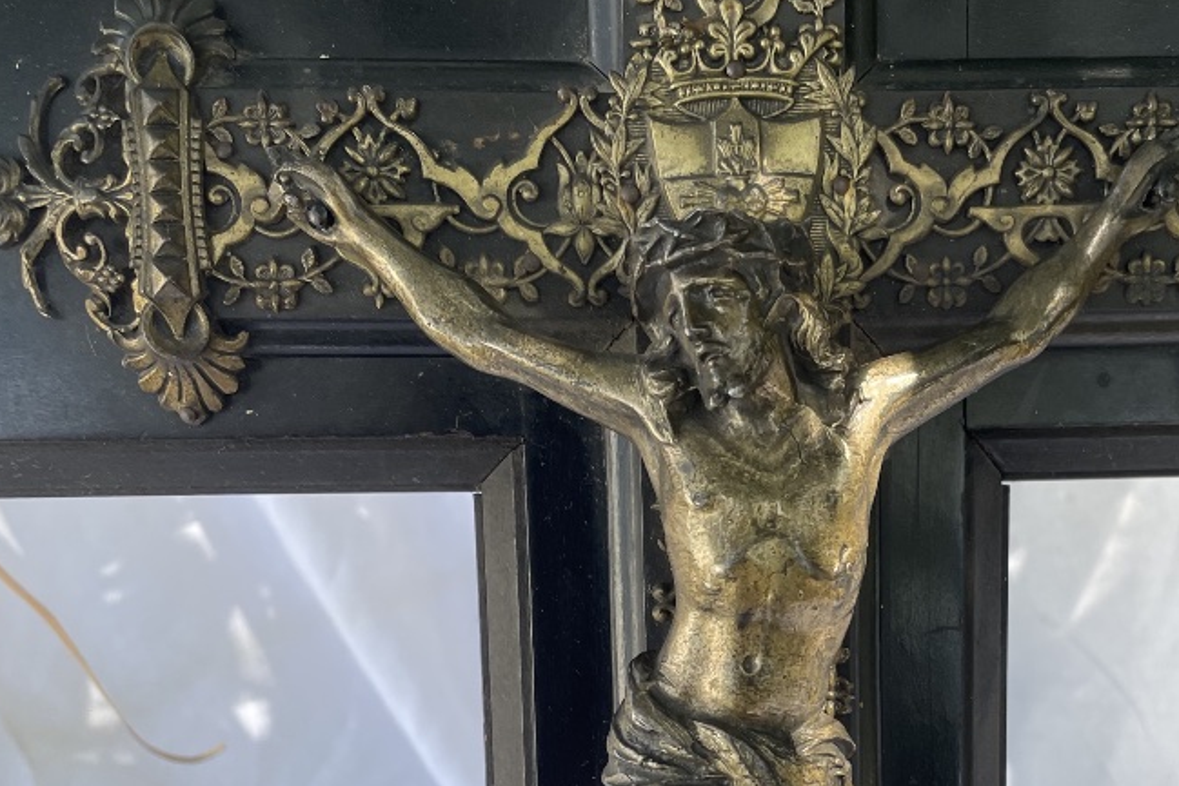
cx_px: 808
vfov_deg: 26.4
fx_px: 1638
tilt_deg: -51.6
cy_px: 663
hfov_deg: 39.0
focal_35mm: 50
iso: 32
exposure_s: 1/275
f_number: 1.6
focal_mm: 4.2
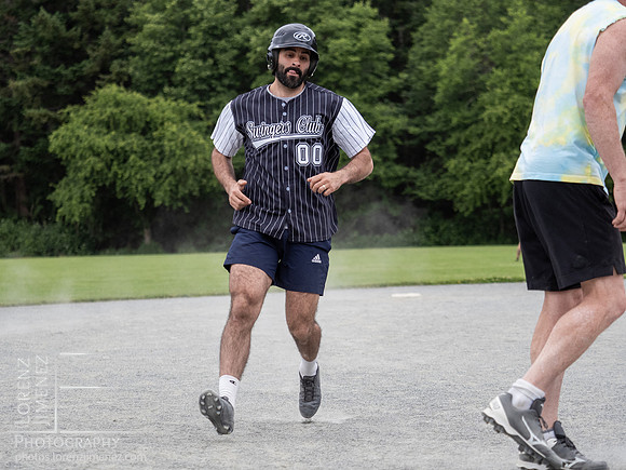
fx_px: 2170
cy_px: 235
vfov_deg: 12.3
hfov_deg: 16.4
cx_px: 313
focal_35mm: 120
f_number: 2.8
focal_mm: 60
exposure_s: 1/1600
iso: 640
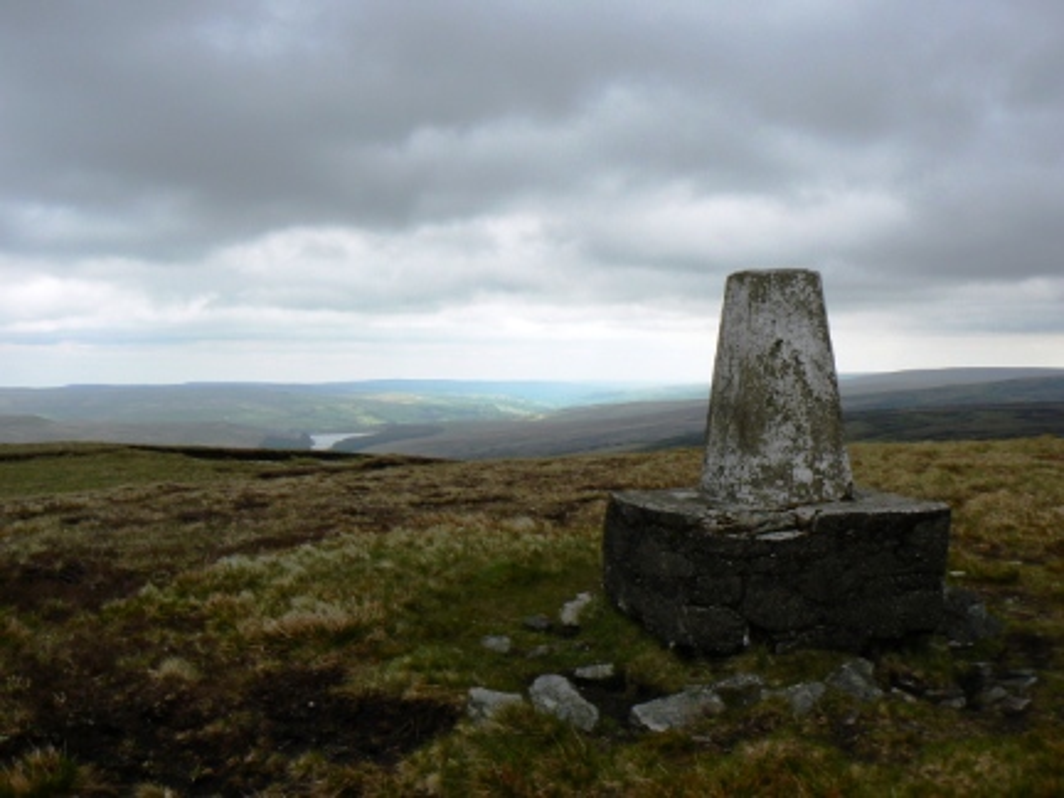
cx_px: 532
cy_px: 399
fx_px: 1107
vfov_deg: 39.7
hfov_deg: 51.4
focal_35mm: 36
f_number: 5.6
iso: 80
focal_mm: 6
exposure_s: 1/400
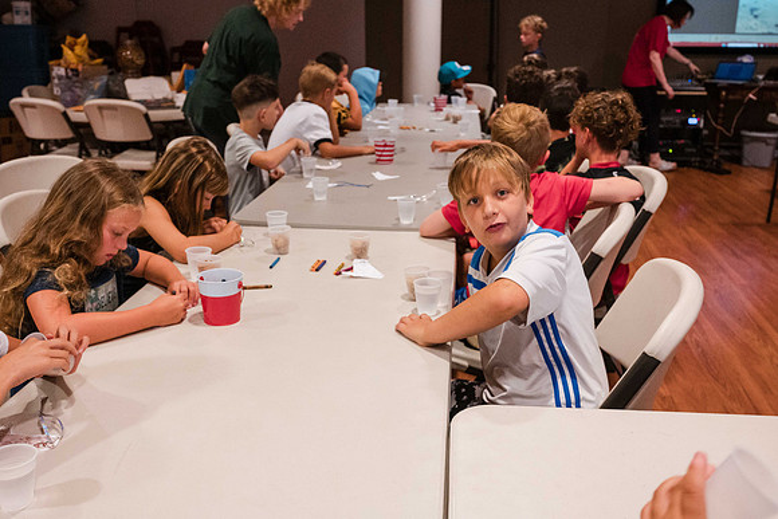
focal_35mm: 37
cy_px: 260
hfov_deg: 51.5
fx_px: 806
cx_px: 391
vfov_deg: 35.7
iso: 6400
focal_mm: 35
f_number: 5.6
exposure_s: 1/125
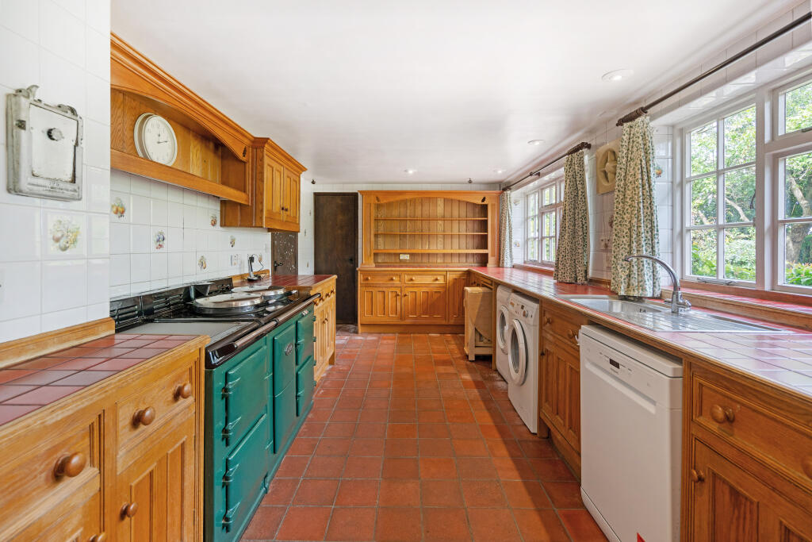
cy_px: 271
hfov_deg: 96.7
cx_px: 406
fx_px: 361
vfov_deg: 73.8
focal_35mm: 16
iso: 400
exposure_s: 1/100
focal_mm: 16
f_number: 5.6
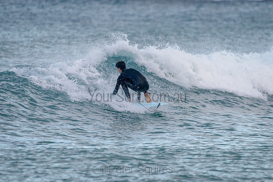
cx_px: 143
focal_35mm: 612
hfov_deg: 3.4
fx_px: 4641
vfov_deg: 2.2
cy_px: 87
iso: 720
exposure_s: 1/1250
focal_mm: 500
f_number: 5.6
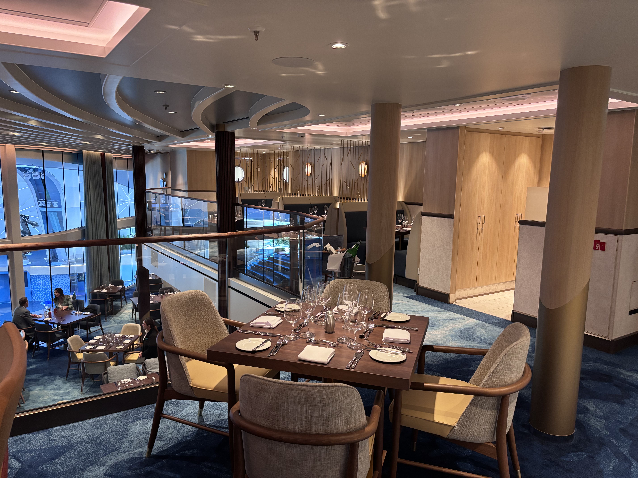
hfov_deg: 67.3
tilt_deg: -8.5
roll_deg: -0.8
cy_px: 239
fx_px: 479
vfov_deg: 53.1
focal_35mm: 26
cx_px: 319
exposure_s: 1/59
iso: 400
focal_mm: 5.96
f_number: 1.6
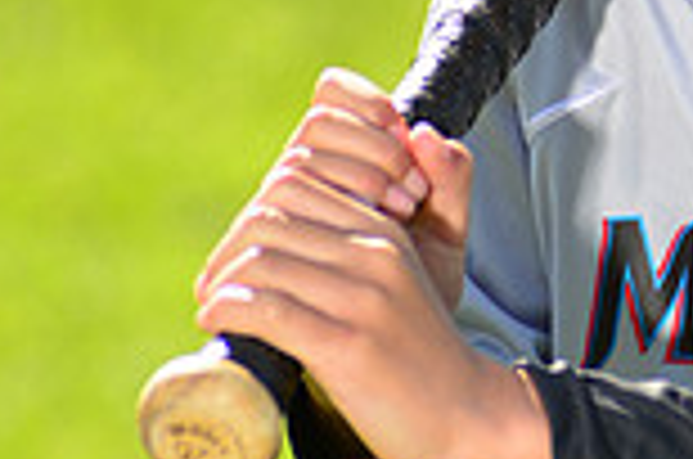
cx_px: 826
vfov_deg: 2.0
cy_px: -220
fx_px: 13428
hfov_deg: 3.0
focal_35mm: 699
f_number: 5
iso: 100
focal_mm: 185
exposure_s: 1/250
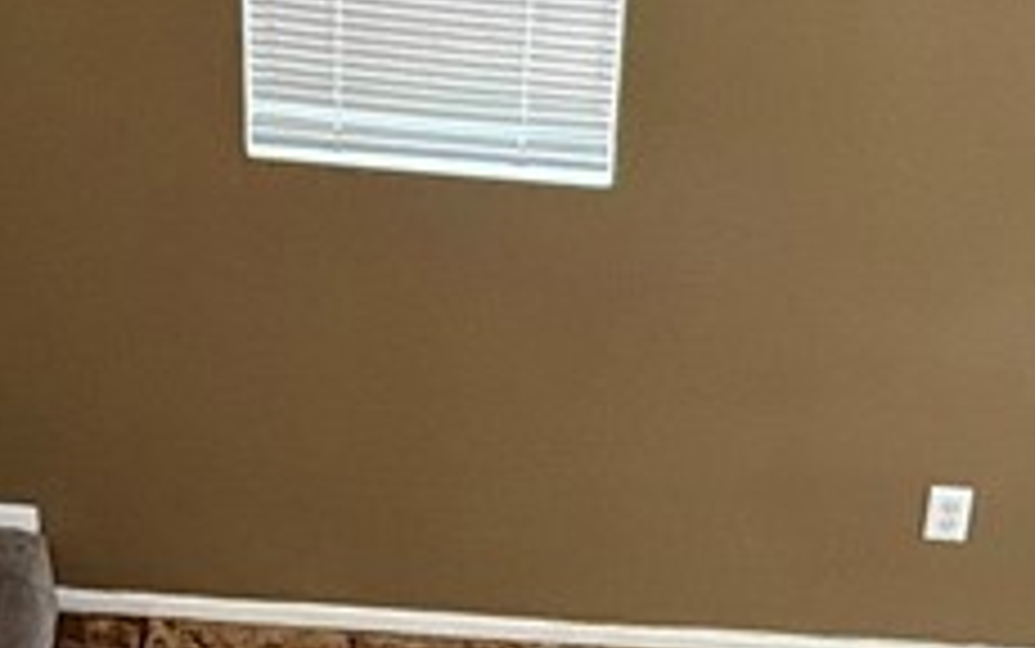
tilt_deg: -53.6
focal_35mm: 132
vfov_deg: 9.3
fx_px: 3725
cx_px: 1004
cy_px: 1269
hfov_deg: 15.6
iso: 200
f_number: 1.8
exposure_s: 1/60
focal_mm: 3
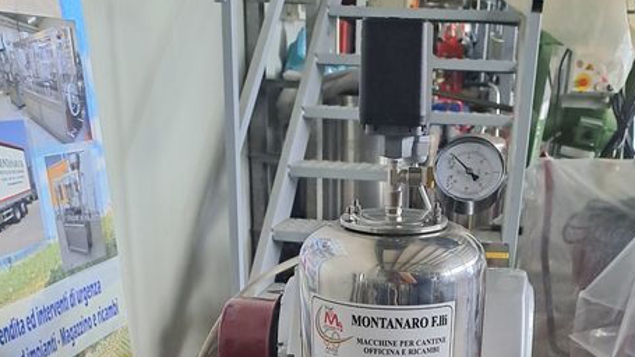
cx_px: 396
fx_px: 775
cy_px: 417
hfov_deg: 44.2
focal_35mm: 46
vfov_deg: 23.9
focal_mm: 4.65
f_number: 1.8
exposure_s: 1/33
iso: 320
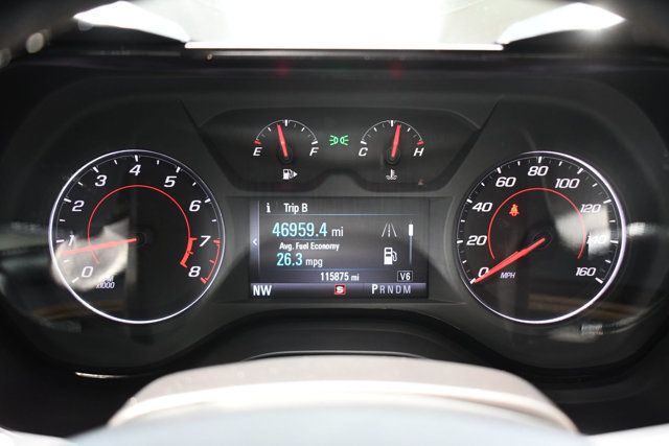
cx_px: 334
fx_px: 892
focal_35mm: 48
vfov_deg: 28.1
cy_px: 223
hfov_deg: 41.1
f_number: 4.5
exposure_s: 1/125
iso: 1250
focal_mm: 32
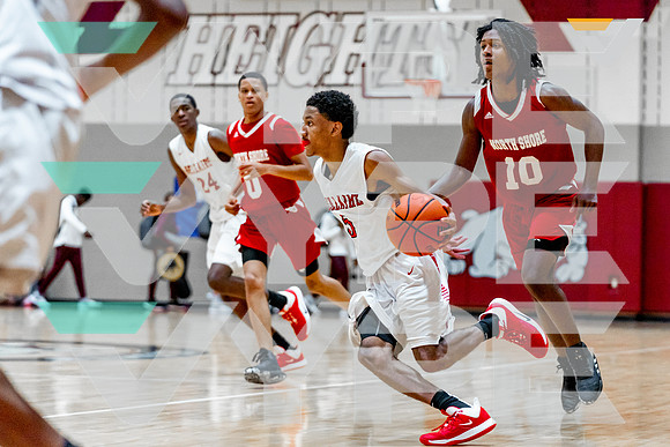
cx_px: 360
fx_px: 2276
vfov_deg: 11.2
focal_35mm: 122
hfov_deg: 16.7
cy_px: 267
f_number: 2.8
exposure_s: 1/1250
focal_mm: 95
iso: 2000
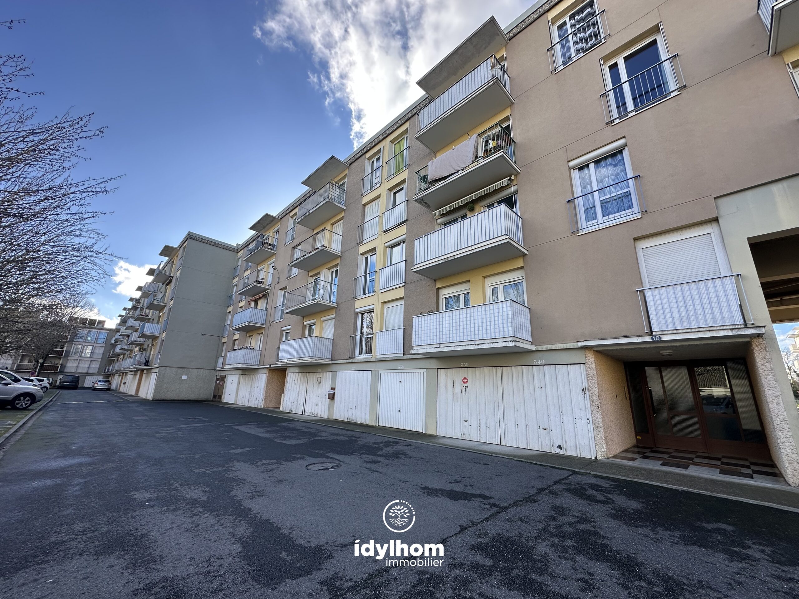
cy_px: 300
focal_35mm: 14
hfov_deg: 102.1
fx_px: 323
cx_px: 400
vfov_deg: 85.7
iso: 40
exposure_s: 1/550
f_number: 2.2
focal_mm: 2.22
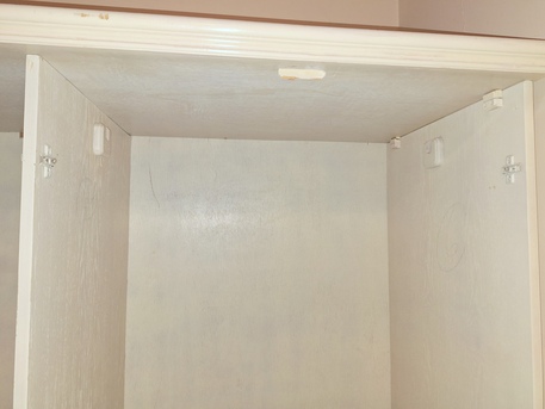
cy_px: 204
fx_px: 362
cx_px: 272
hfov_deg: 73.9
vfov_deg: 58.9
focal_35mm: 23
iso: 25
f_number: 1.8
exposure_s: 1/20
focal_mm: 5.54
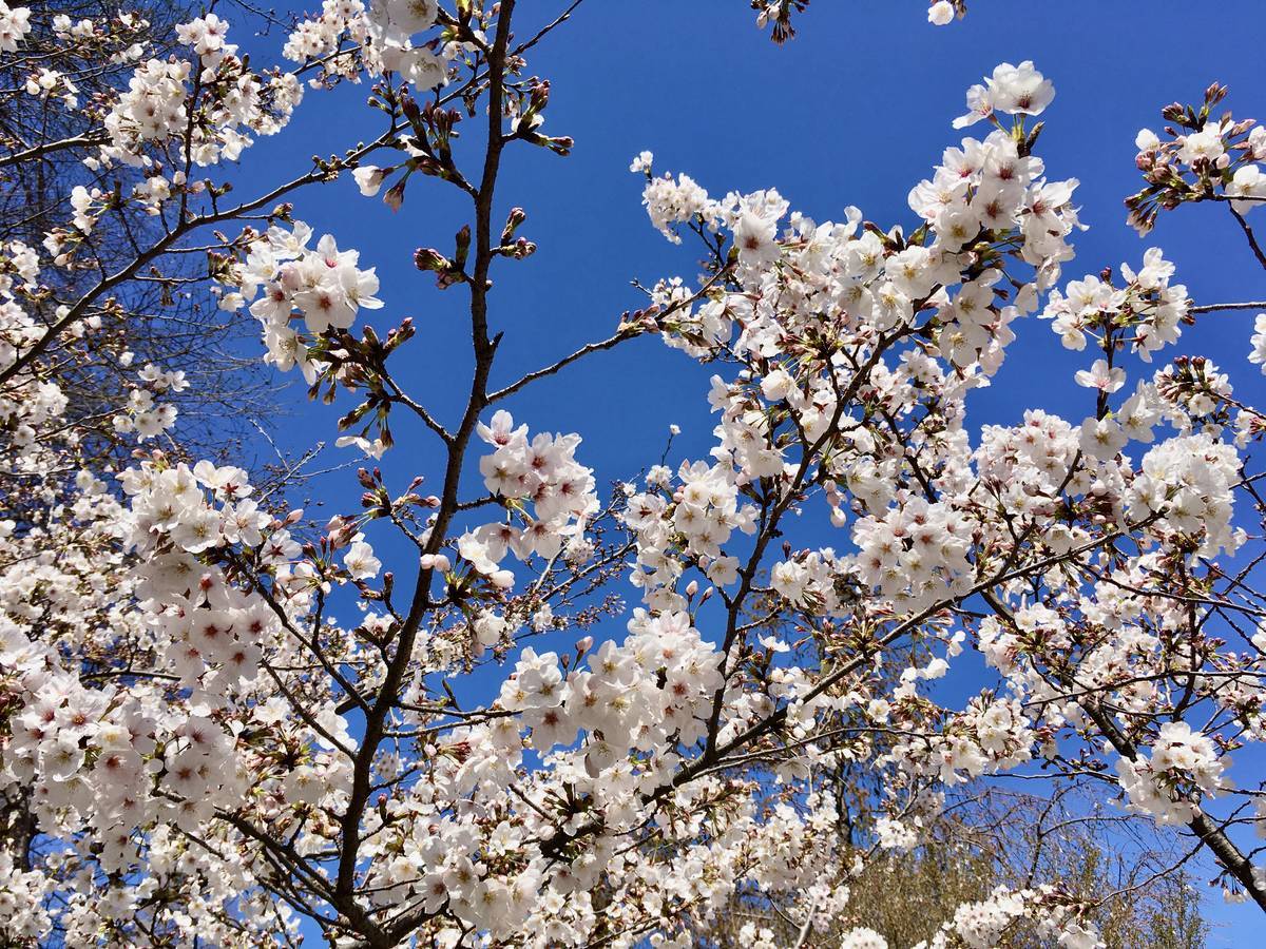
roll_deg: +2.8
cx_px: 633
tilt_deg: +41.7
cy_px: 474
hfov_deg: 61.7
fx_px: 1061
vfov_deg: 48.2
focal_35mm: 29
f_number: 2.2
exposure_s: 1/2079
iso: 25
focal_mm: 4.15
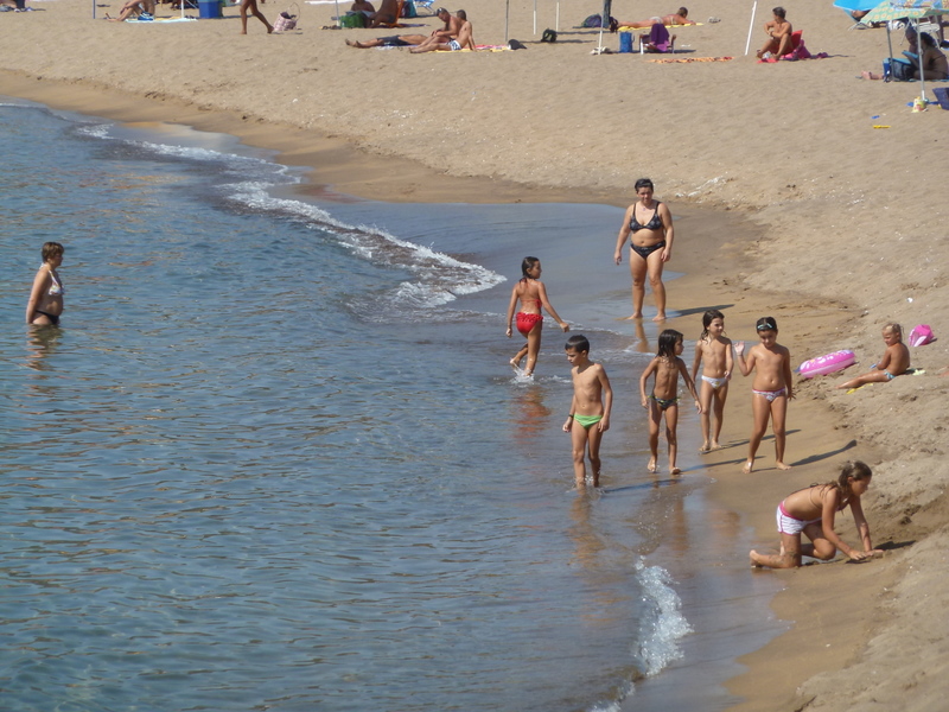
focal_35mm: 225
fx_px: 6168
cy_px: 356
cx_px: 474
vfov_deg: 6.6
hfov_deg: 8.8
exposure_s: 1/640
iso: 125
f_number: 5
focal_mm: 37
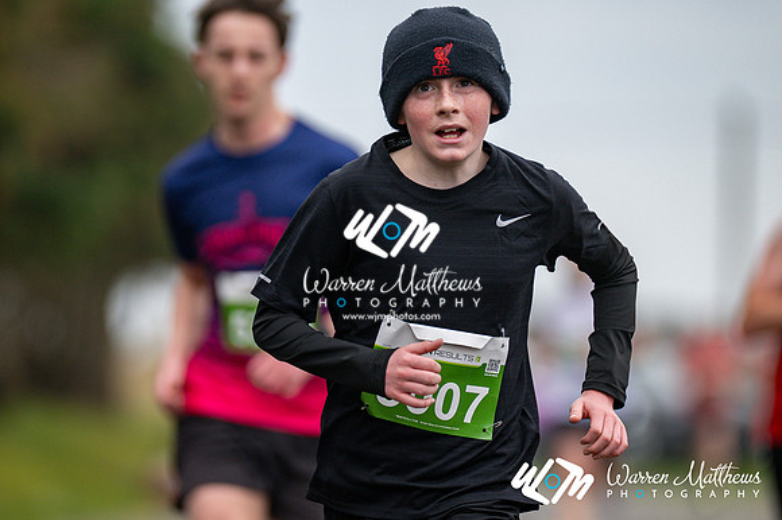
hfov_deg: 4.6
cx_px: 391
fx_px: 9769
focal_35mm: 450
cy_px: 260
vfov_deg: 3.1
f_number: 2.8
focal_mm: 300
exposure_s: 1/1600
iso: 320
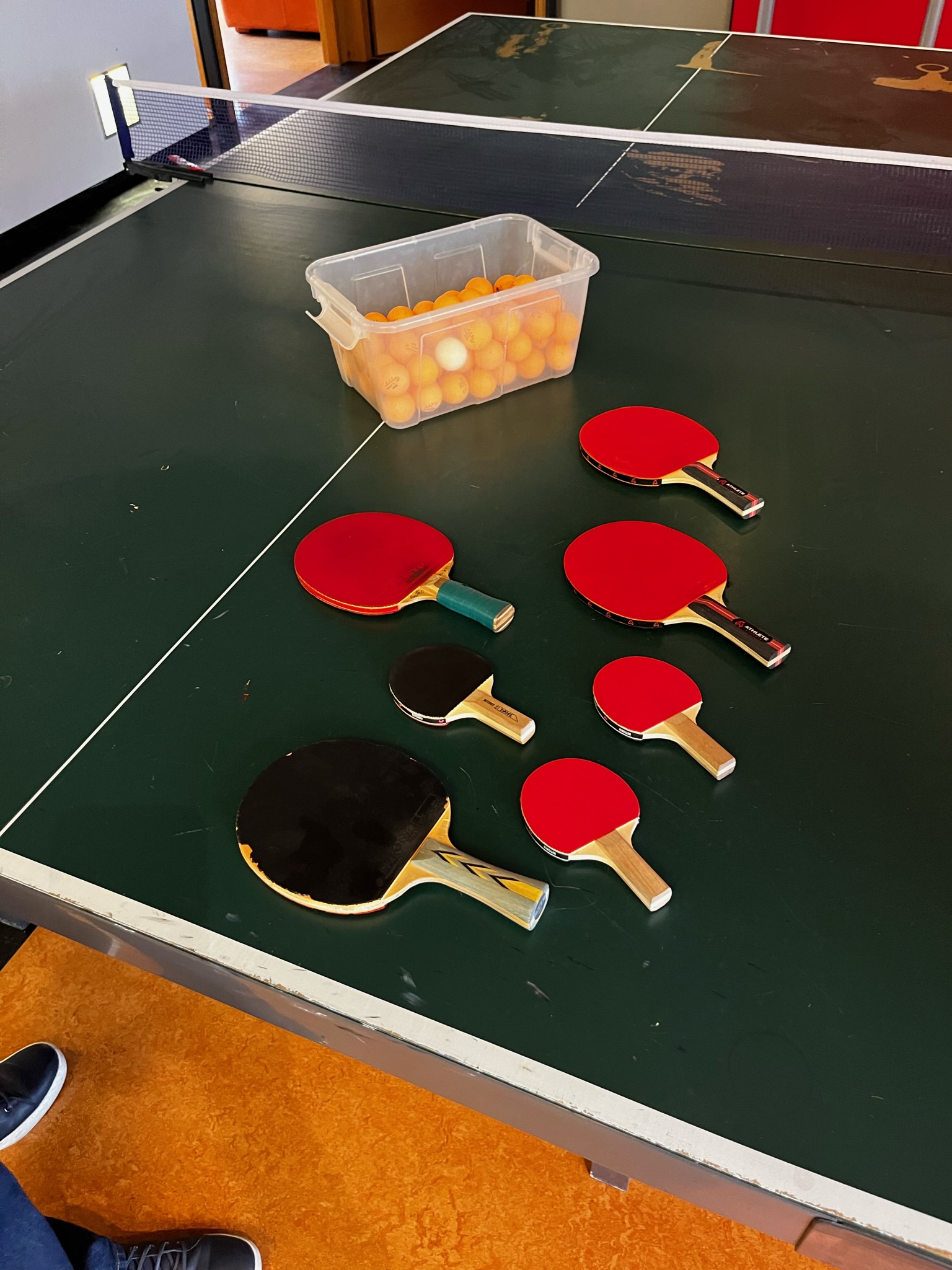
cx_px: 476
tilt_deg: -43.6
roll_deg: +3.1
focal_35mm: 26
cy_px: 635
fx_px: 954
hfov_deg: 53.0
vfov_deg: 67.3
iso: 500
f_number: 1.6
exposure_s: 1/33
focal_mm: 5.1
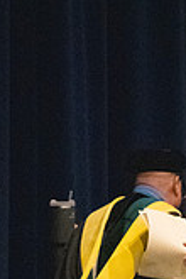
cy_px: 367
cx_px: 99
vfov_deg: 2.7
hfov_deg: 1.8
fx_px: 5851
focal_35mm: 755
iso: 10000
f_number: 3.2
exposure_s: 1/400
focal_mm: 185
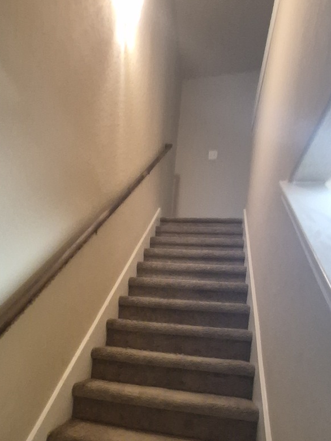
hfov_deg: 56.4
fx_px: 306
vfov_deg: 64.7
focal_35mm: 24
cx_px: 135
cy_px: 358
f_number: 2.2
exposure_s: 1/60
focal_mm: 1.74
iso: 1000
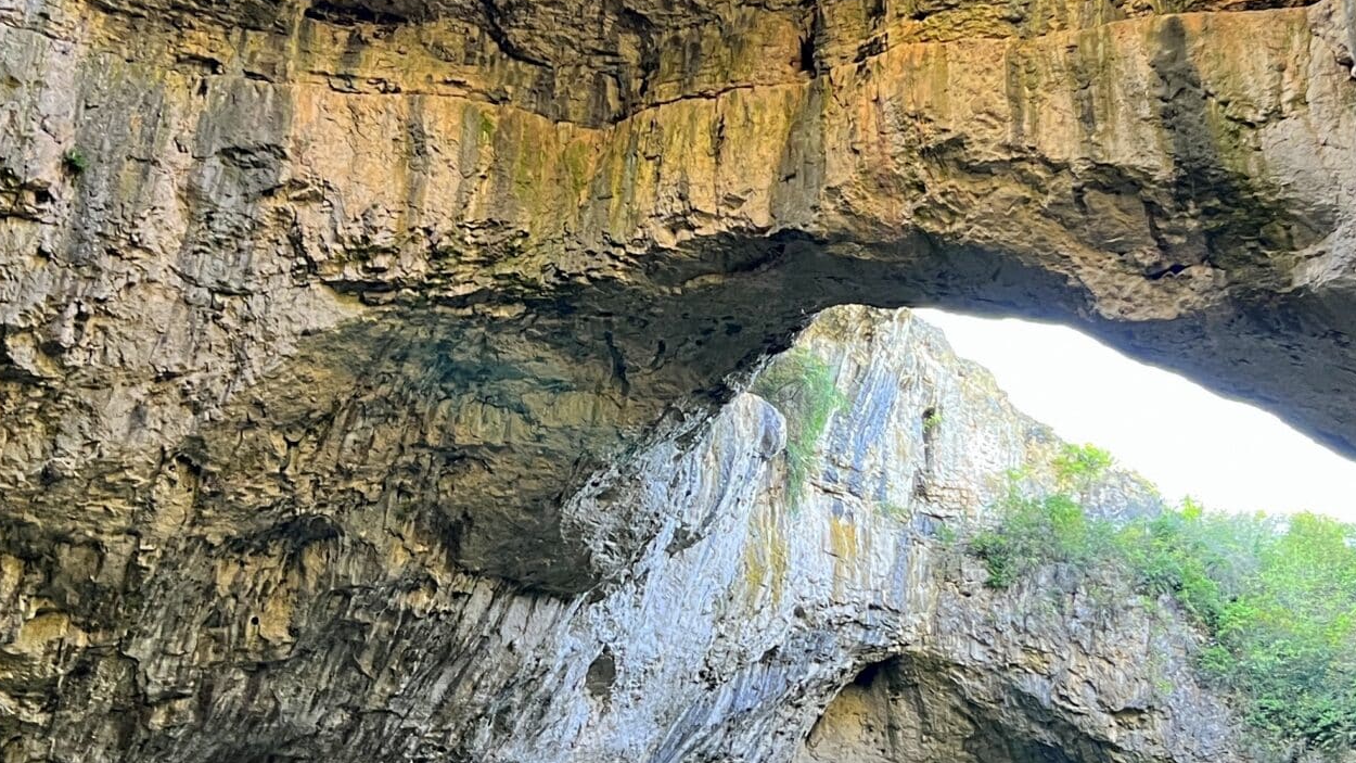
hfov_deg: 35.9
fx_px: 2085
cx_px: 803
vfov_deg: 20.7
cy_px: 366
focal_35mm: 58
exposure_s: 1/88
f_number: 1.5
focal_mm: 5.7
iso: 125
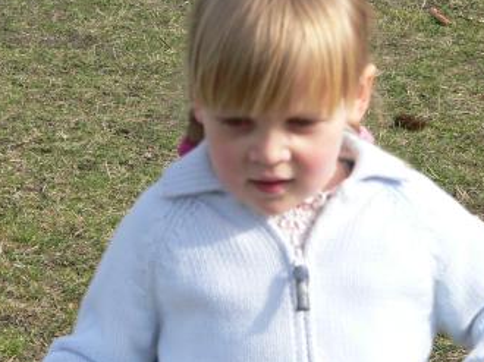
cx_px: 195
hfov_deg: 7.4
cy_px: 192
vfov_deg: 5.5
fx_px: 3744
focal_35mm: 268
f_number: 4
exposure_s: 1/320
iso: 80
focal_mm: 23
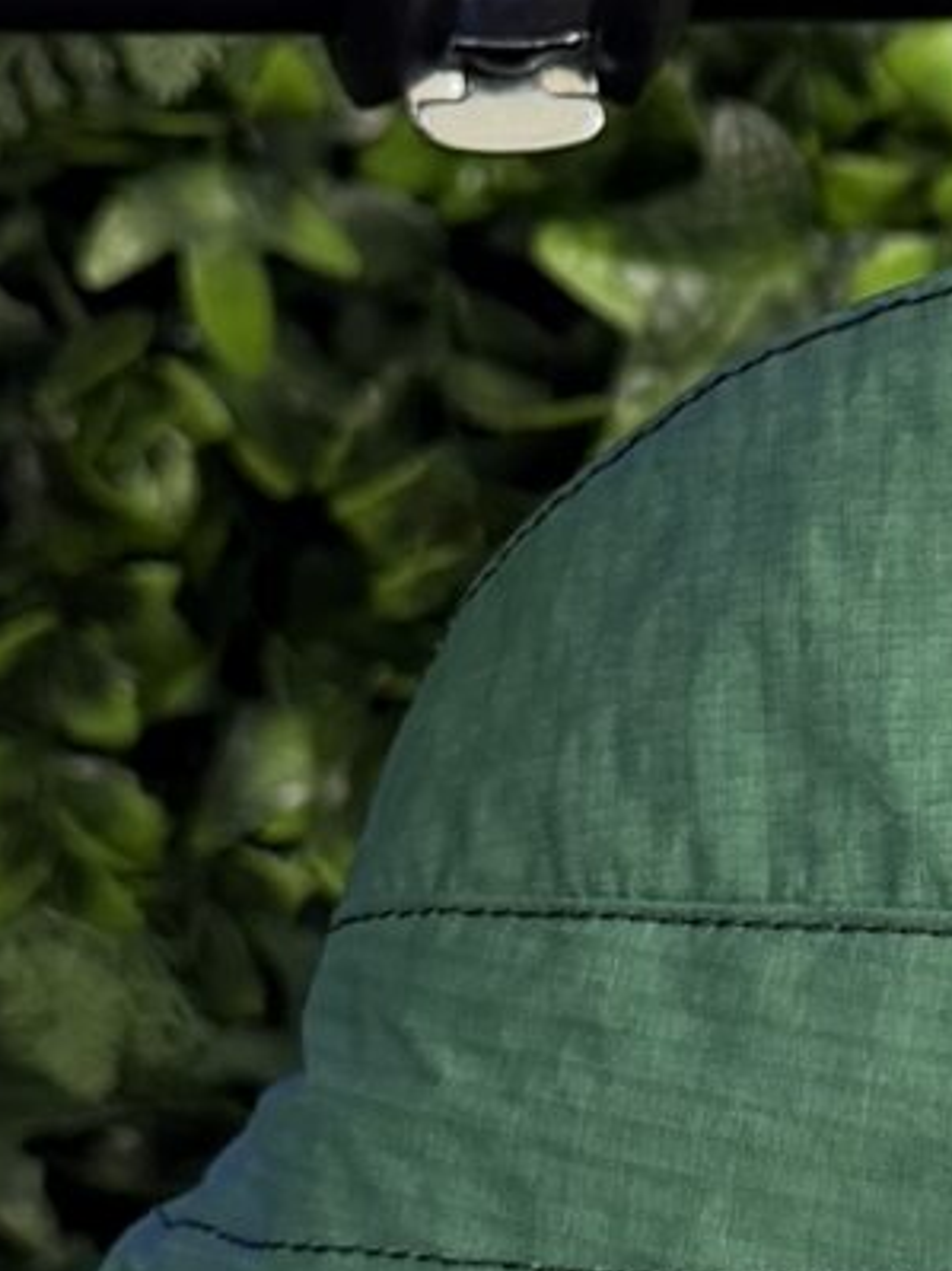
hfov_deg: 9.3
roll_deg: +0.3
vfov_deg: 12.8
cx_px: 1602
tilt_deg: -6.8
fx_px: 5650
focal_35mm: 154
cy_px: 628
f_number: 1.78
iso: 160
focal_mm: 6.76
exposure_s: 1/63
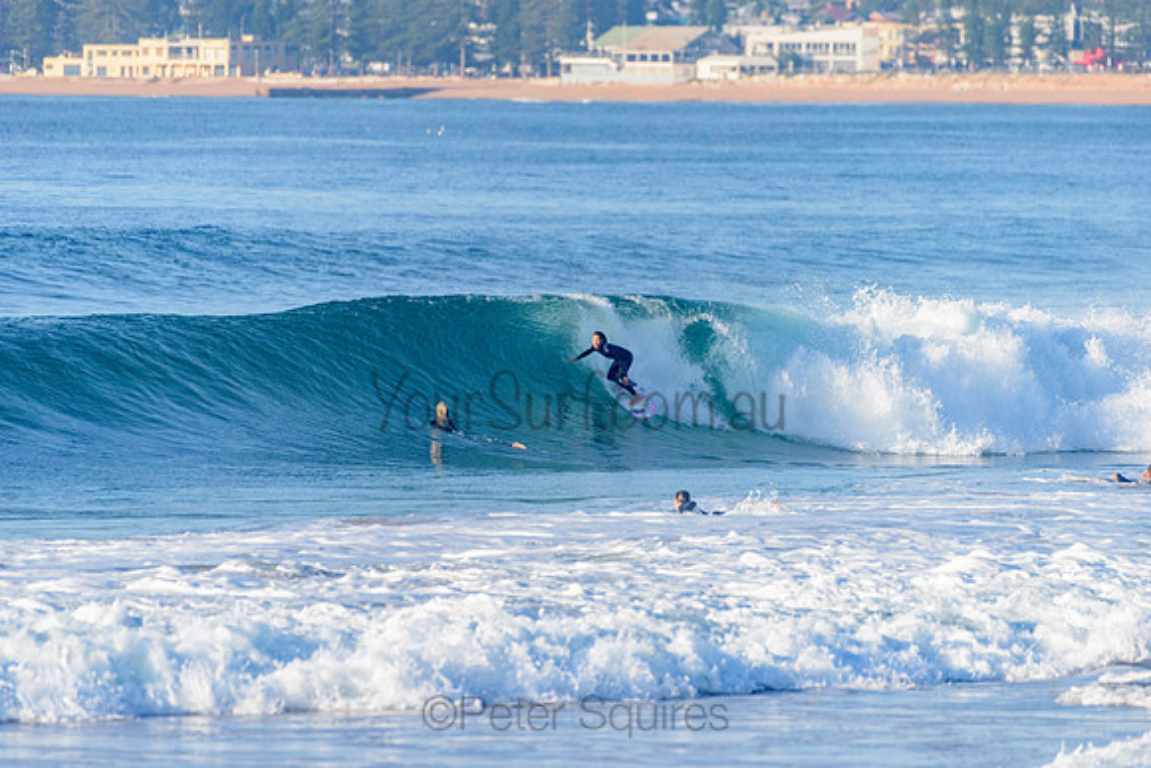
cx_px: 576
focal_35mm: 500
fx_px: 15989
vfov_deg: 2.8
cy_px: 384
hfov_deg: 4.1
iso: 280
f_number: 5.6
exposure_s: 1/2000
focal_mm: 500
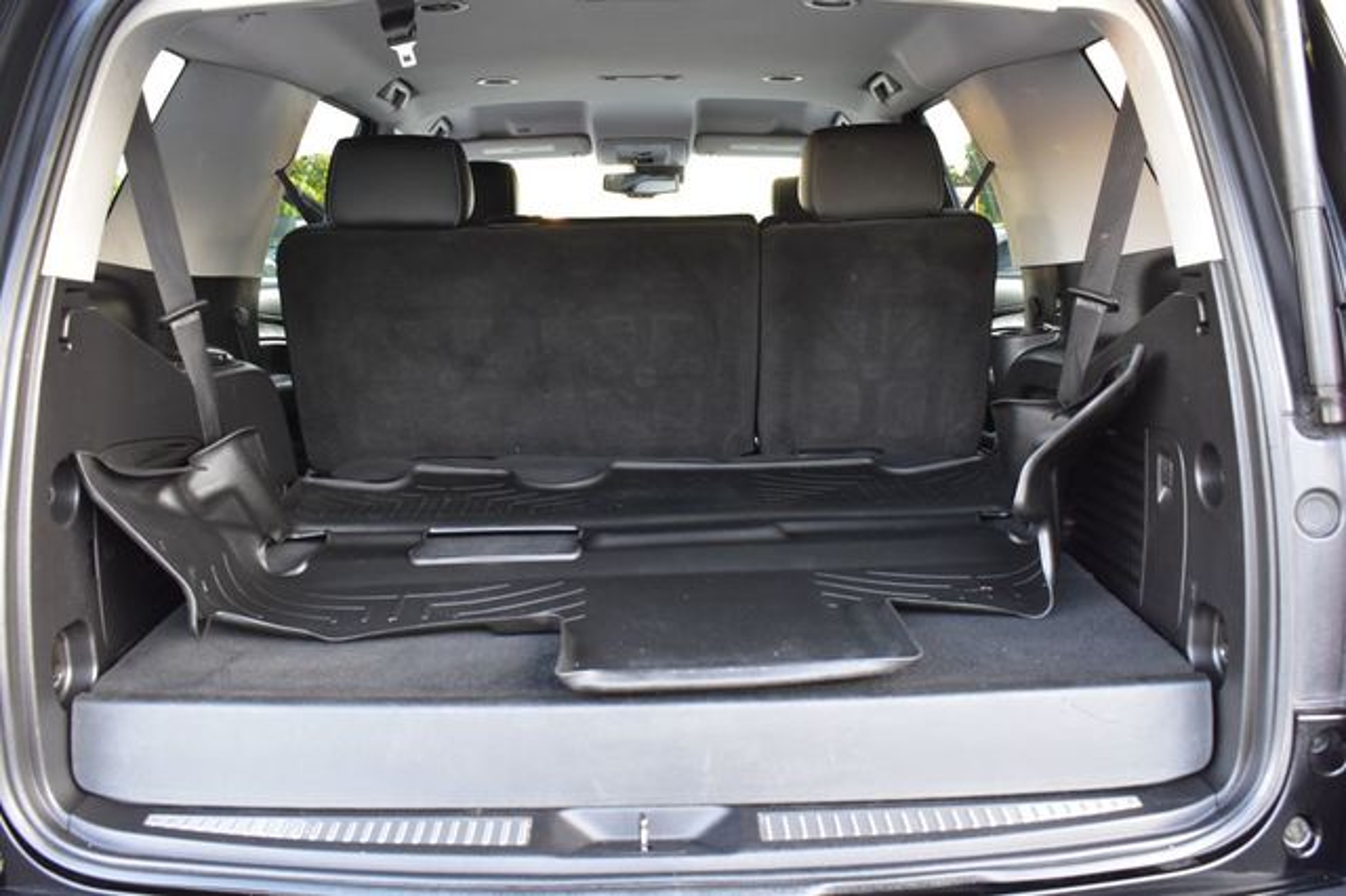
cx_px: 673
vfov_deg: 39.9
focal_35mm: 33
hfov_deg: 57.2
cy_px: 448
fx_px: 1233
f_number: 6.3
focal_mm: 22
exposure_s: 1/15
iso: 800
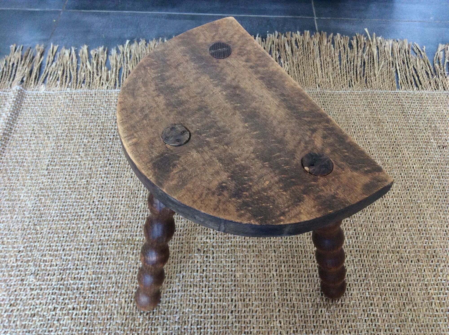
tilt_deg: -53.4
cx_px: 224
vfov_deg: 44.1
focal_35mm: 32
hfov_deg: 56.9
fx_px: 414
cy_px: 168
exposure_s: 1/25
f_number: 2.4
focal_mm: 3.3
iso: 125
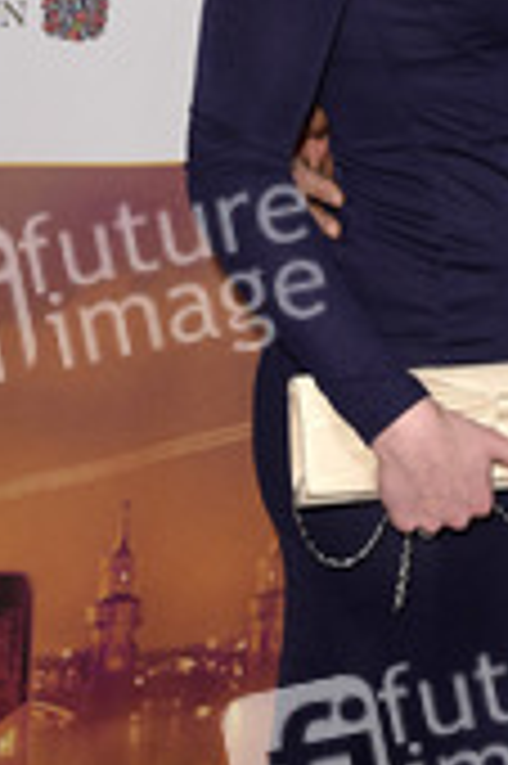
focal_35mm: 99
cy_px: 68
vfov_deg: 20.2
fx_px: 2100
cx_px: 584
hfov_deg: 13.5
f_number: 5.6
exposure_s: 1/160
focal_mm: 42
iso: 500
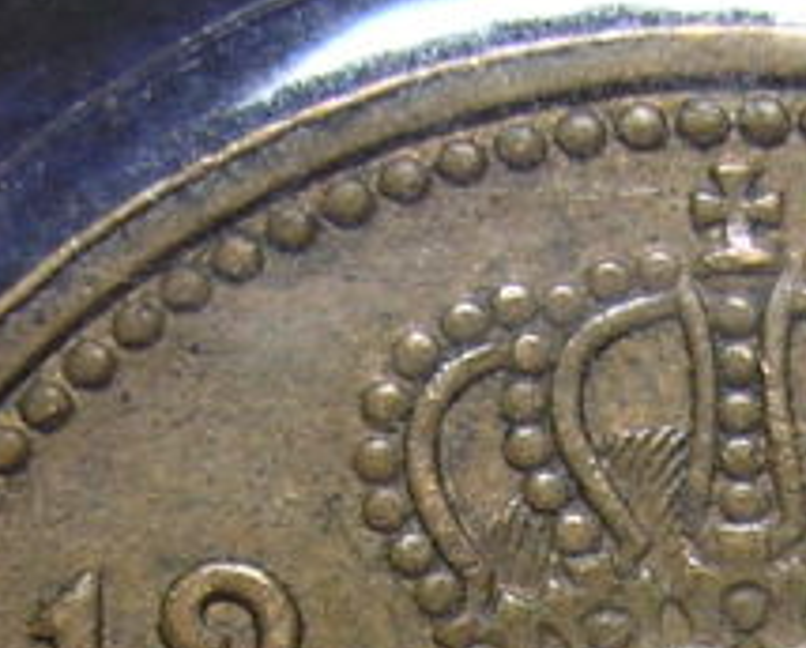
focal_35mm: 173
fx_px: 4134
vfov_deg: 8.6
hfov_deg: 11.1
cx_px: 524
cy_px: 1213
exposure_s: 1/6.9
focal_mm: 5.8
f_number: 2.8
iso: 100
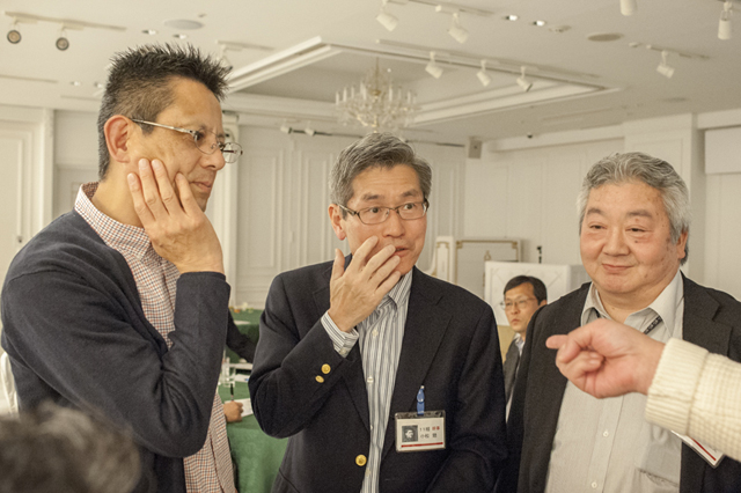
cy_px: 246
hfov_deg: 54.5
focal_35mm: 35
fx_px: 720
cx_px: 370
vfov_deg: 37.8
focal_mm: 35
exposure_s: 1/100
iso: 6400
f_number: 5.6
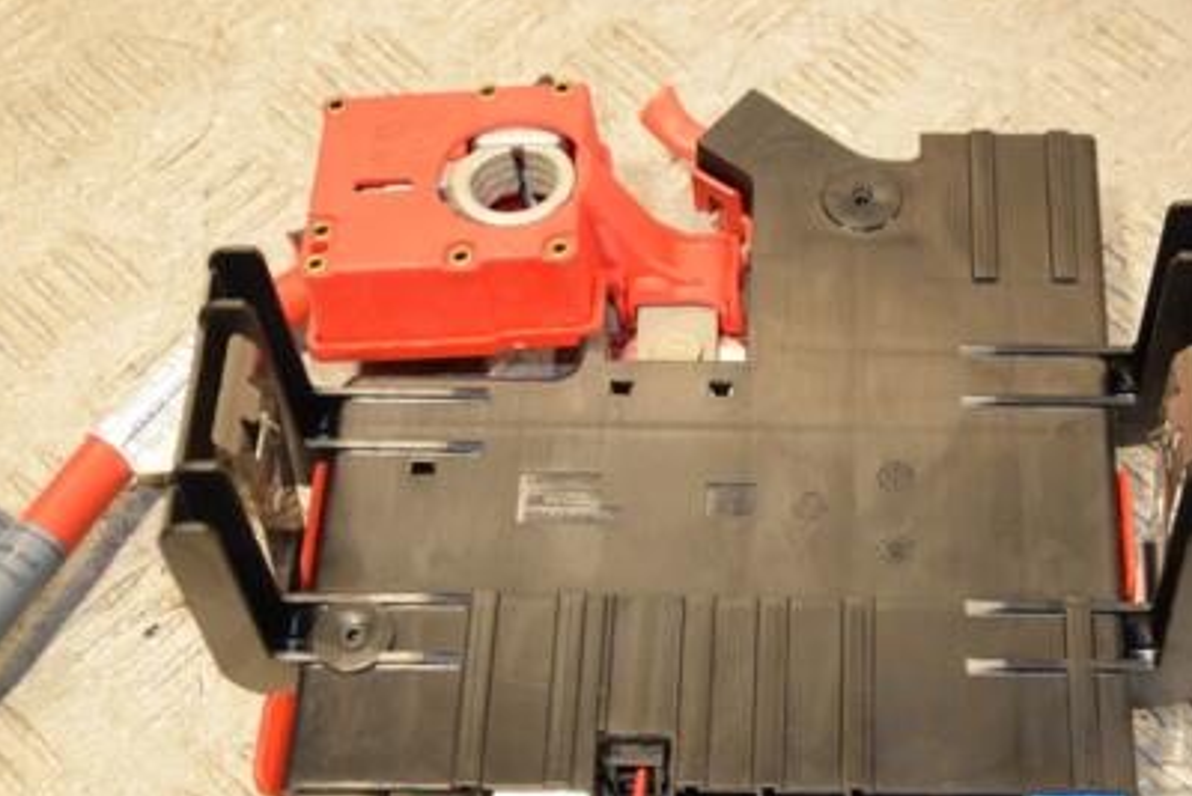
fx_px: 2608
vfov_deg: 17.3
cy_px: 325
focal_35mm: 79
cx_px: 817
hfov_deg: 25.6
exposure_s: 1/160
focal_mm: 35
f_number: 5
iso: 800
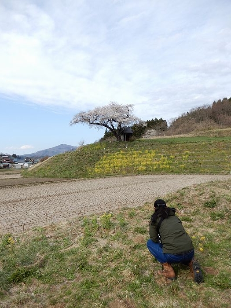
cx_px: 116
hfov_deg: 56.8
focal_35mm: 24
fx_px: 214
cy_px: 154
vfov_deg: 71.6
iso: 80
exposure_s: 1/500
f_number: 3.4
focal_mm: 4.3
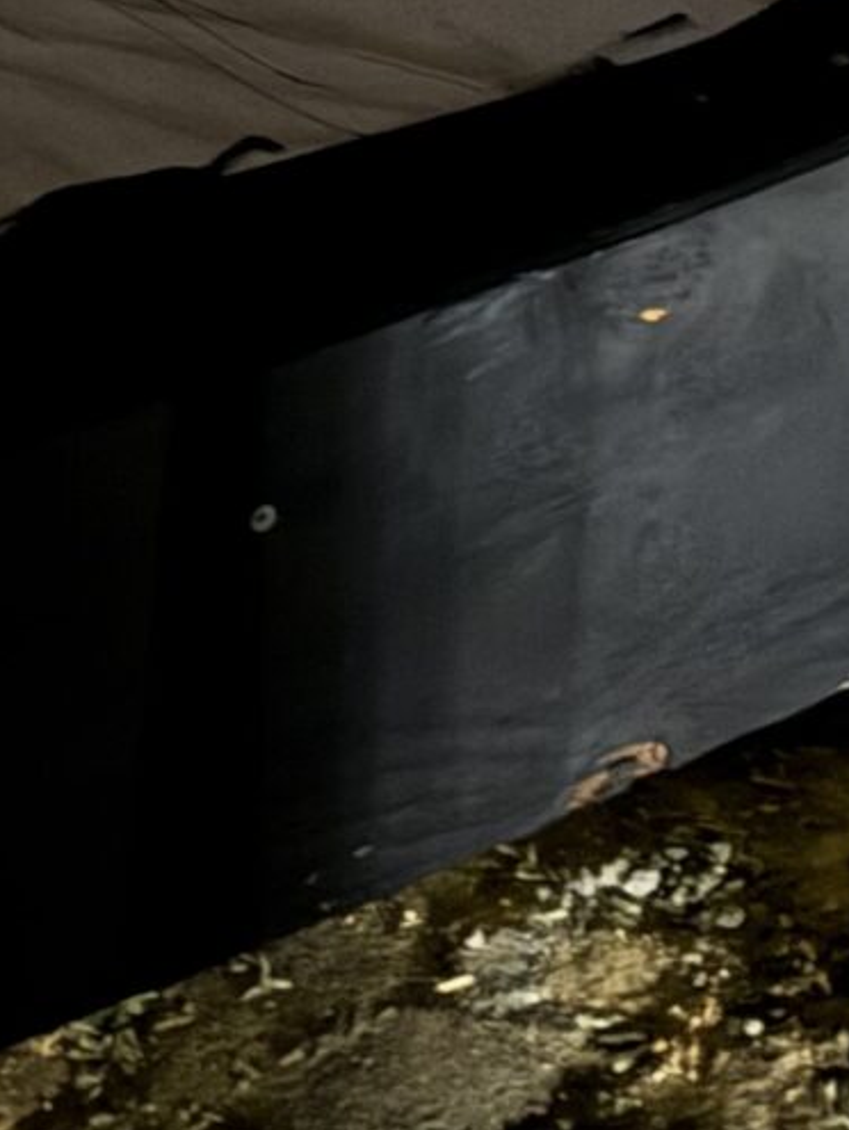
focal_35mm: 124
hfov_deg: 11.9
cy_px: -1669
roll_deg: -2.7
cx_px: 655
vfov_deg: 12.3
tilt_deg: -5.0
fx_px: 4050
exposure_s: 1/2
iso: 1600
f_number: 1.78
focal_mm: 6.76
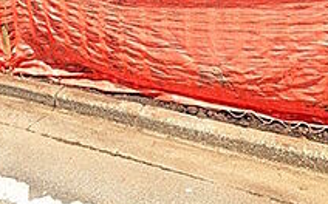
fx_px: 375
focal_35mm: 42
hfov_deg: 47.0
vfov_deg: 22.8
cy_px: -125
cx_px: 195
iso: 49
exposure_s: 1/443
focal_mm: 1.83
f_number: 2.2
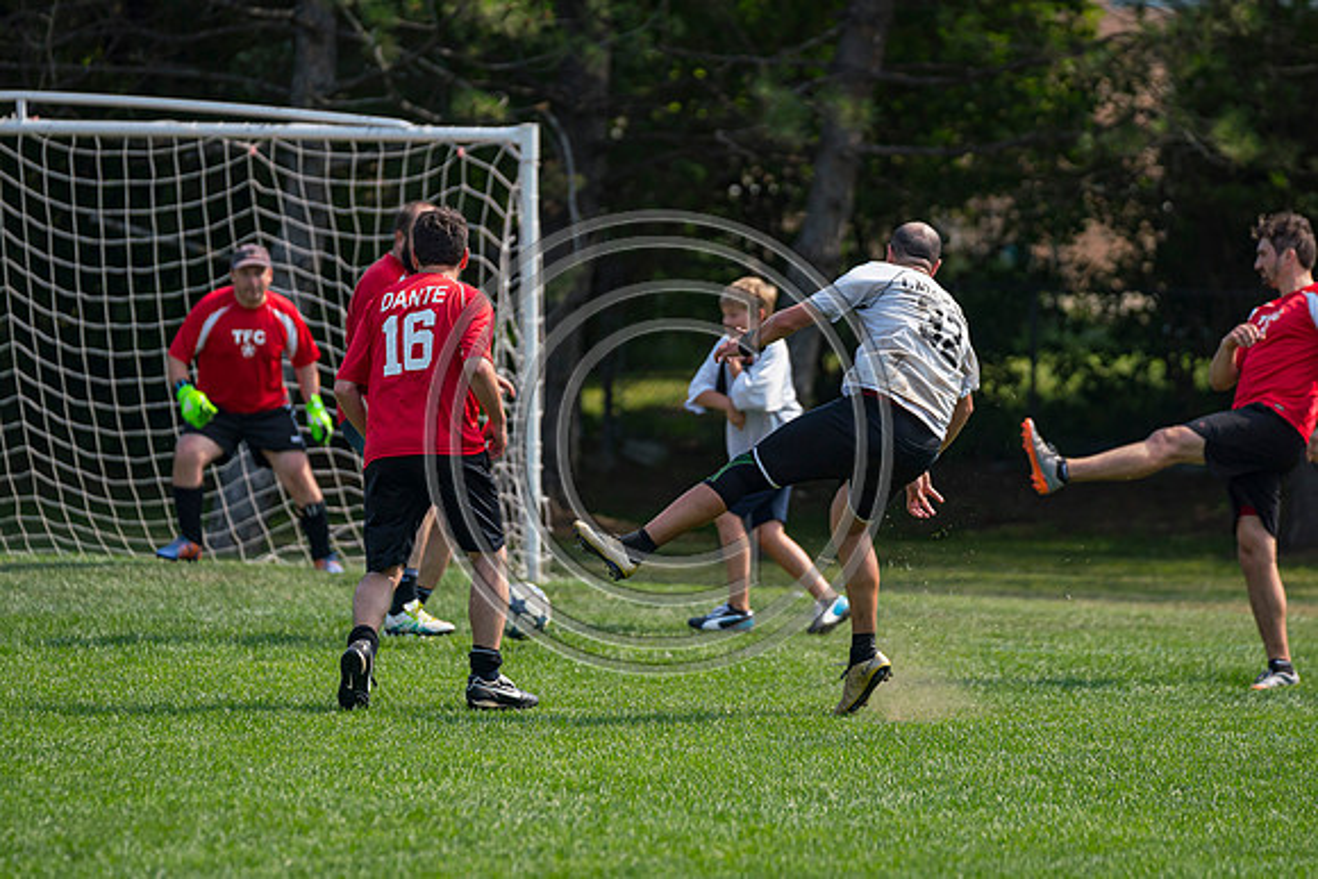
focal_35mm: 300
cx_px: 659
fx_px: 10985
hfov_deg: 6.9
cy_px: 440
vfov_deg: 4.6
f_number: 3.2
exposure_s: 1/3200
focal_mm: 200
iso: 400
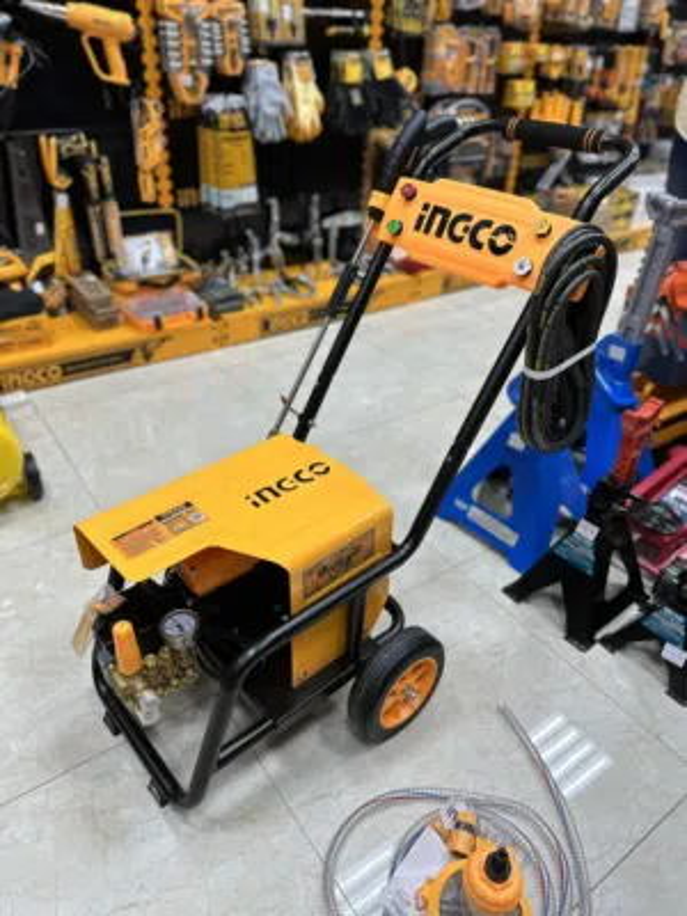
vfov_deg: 71.6
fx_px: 635
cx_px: 344
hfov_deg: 56.8
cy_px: 458
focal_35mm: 24
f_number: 1.78
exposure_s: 1/139
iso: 64
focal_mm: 6.86
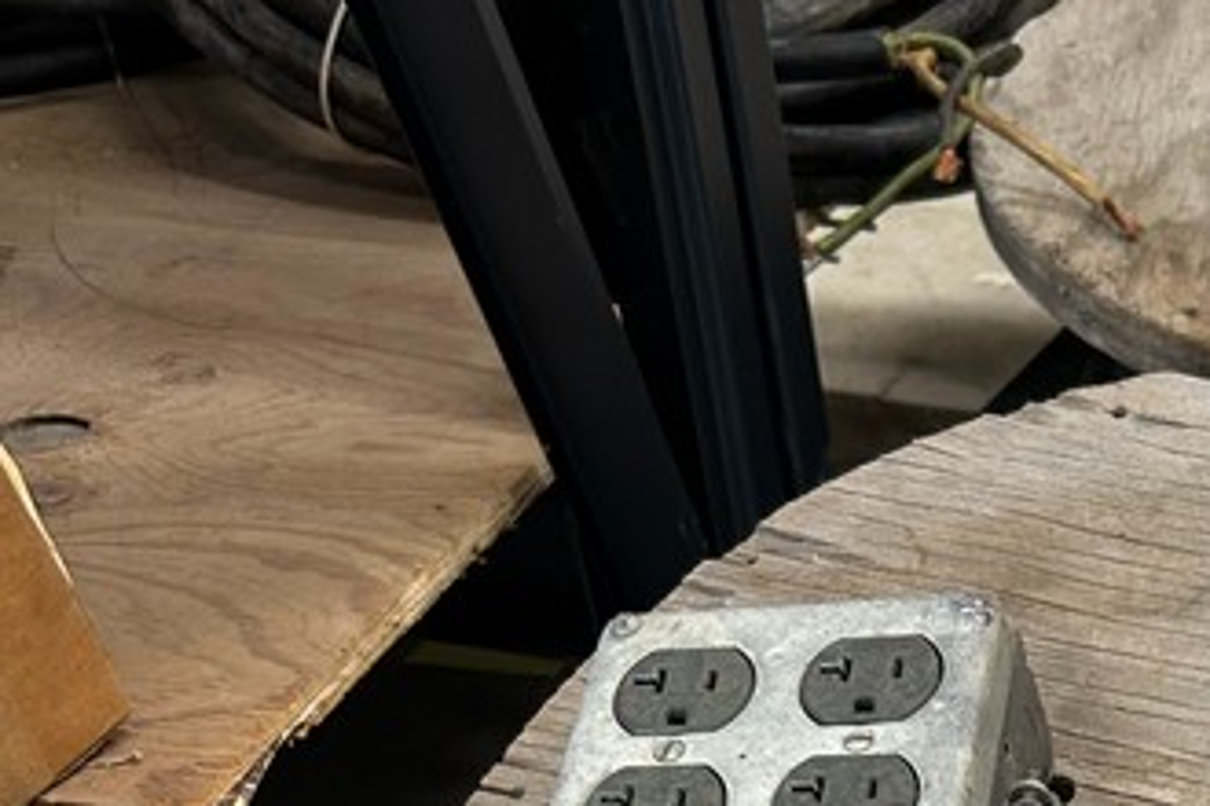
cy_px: 1491
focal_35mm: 84
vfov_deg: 14.2
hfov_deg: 22.7
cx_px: 1346
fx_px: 2823
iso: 125
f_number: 1.5
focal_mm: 5.7
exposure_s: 1/60
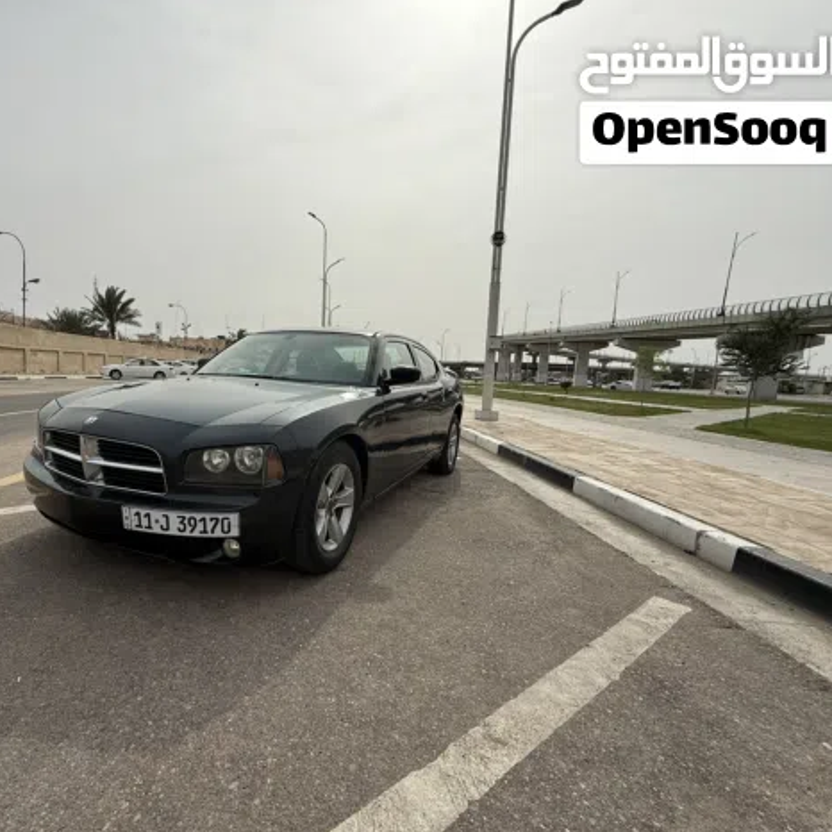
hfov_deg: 82.3
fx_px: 462
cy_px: 421
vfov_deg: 84.0
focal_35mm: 17
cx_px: 311
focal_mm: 2.22
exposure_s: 1/3891
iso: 50
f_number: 2.2
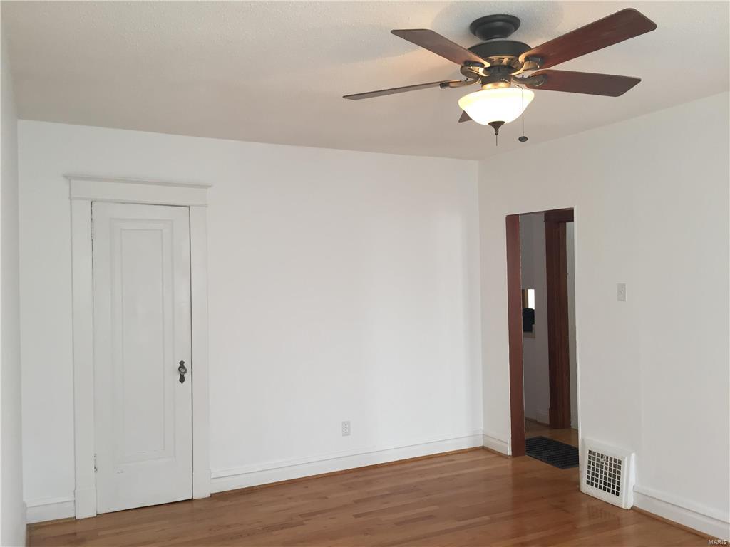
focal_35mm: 29
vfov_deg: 48.2
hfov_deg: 61.7
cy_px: 274
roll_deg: +1.3
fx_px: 612
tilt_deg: +0.1
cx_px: 365
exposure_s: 1/30
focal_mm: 4.15
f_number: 2.2
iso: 32
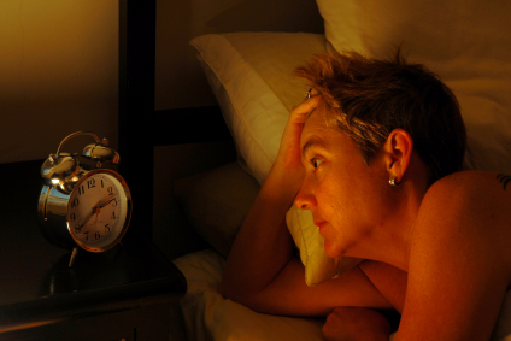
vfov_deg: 16.3
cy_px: 170
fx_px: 1193
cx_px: 256
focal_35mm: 84
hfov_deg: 24.2
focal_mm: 56
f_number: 8
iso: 100
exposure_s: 1.3
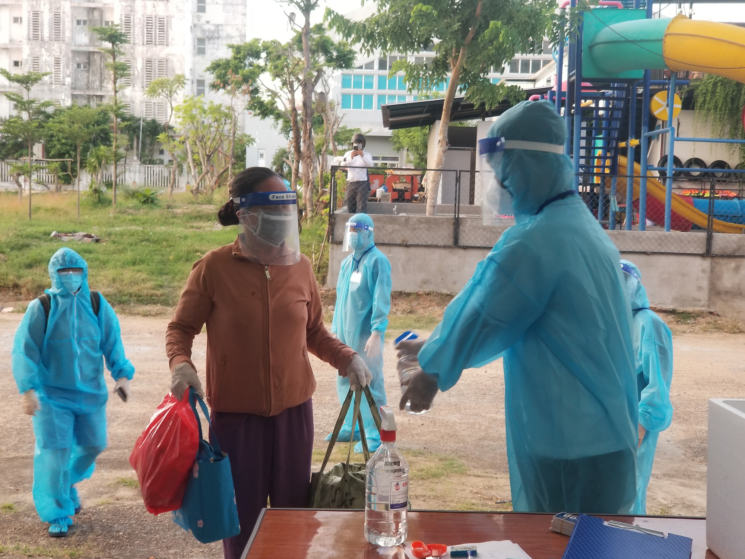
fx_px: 1119
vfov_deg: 28.0
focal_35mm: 52
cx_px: 372
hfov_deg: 36.8
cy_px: 280
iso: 64
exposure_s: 1/33
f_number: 2.4
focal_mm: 6
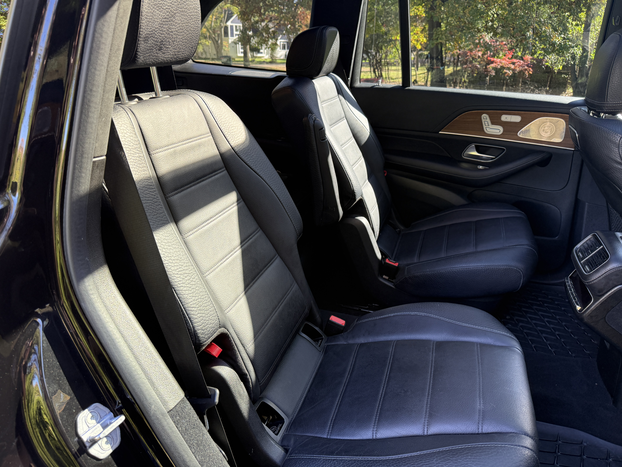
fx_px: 431
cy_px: 234
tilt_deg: -22.5
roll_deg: -2.8
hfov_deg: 71.6
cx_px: 311
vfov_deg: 56.8
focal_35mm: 24
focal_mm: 6.76
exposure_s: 1/121
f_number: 1.78
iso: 160
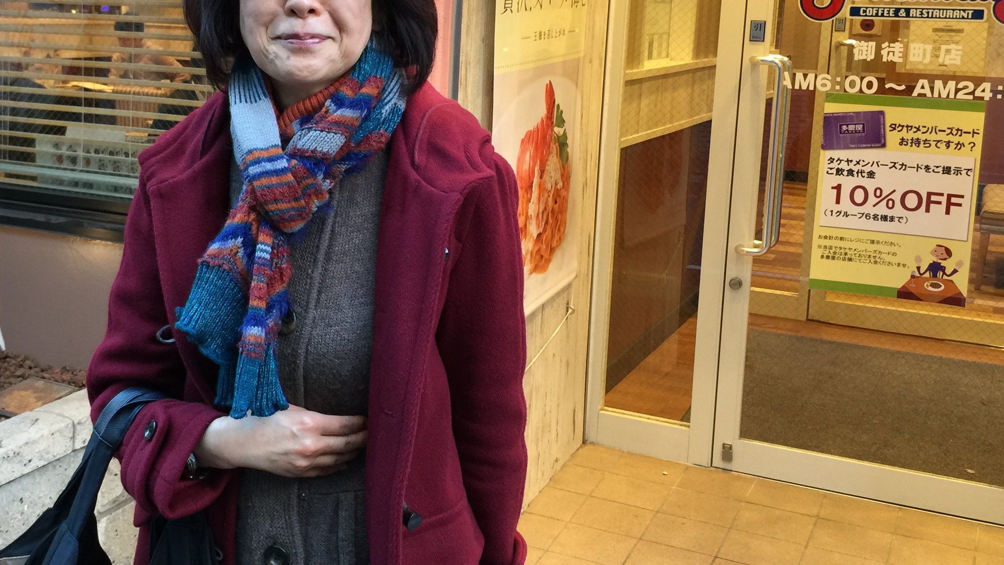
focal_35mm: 47
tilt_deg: -7.3
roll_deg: -2.9
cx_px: 289
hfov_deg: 42.7
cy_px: 158
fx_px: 1251
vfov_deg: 25.2
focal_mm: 4.15
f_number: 2.2
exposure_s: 1/15
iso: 40
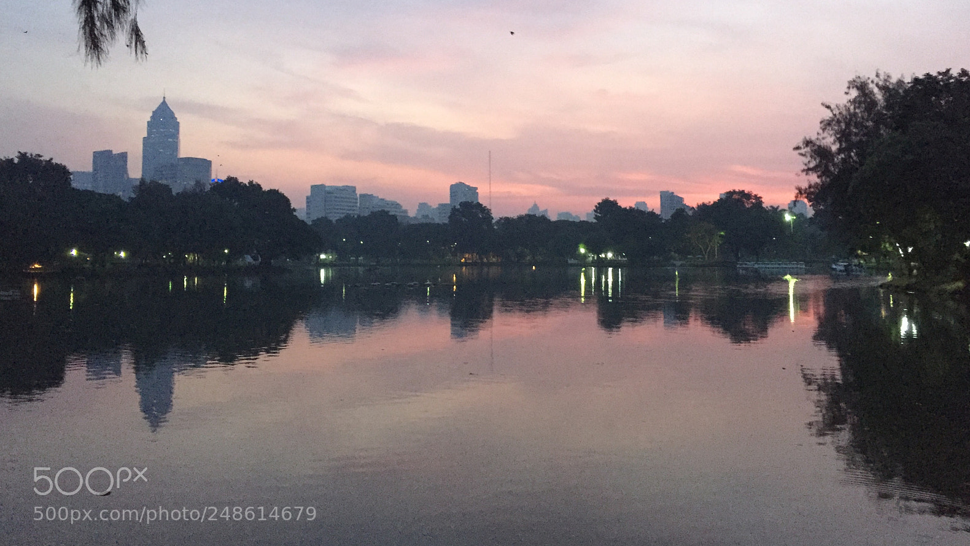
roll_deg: -0.3
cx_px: 486
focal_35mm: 32
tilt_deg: +4.5
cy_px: 193
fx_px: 823
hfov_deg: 61.0
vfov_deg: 36.4
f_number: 2.2
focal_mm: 4.15
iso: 500
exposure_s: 1/17
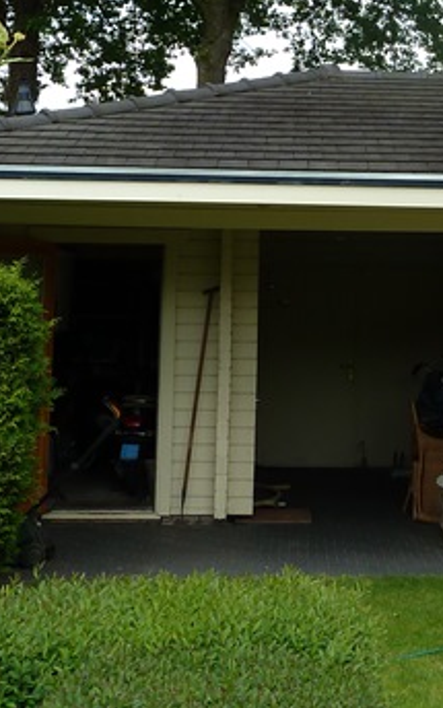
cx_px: 409
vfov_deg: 28.2
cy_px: 120
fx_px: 1372
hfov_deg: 18.0
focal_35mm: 71
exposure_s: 1/250
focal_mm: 4.1
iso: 80
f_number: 4
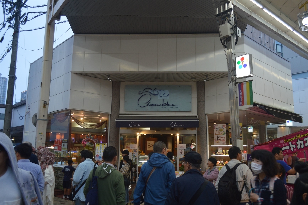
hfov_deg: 62.0
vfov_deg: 43.5
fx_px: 256
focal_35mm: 30
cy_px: 102
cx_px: 154
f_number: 3.8
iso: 400
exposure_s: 1/60
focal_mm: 20
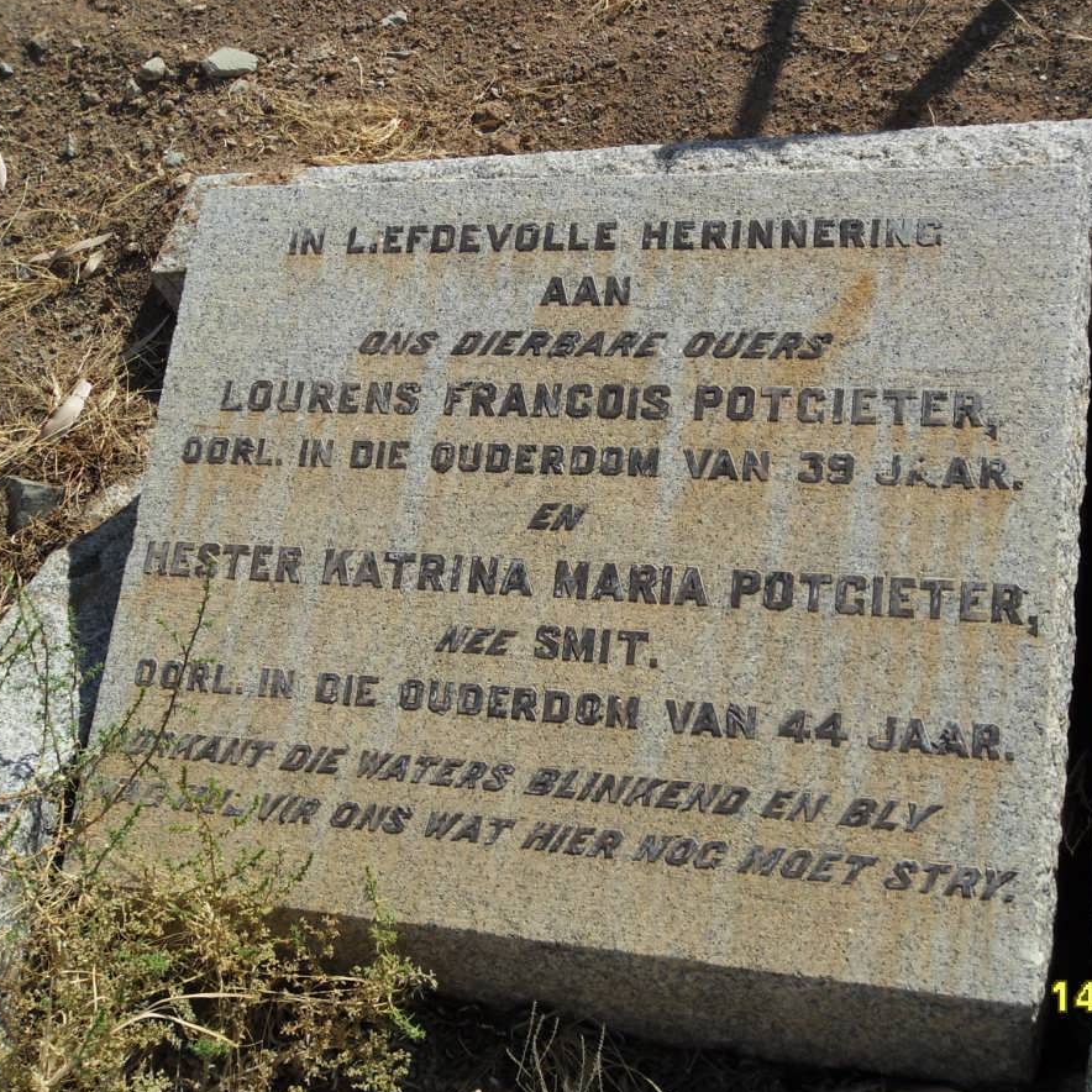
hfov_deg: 40.0
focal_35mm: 42
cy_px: 547
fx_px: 1499
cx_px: 604
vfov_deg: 40.0
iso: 80
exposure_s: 1/250
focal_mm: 6.3
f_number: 8.2
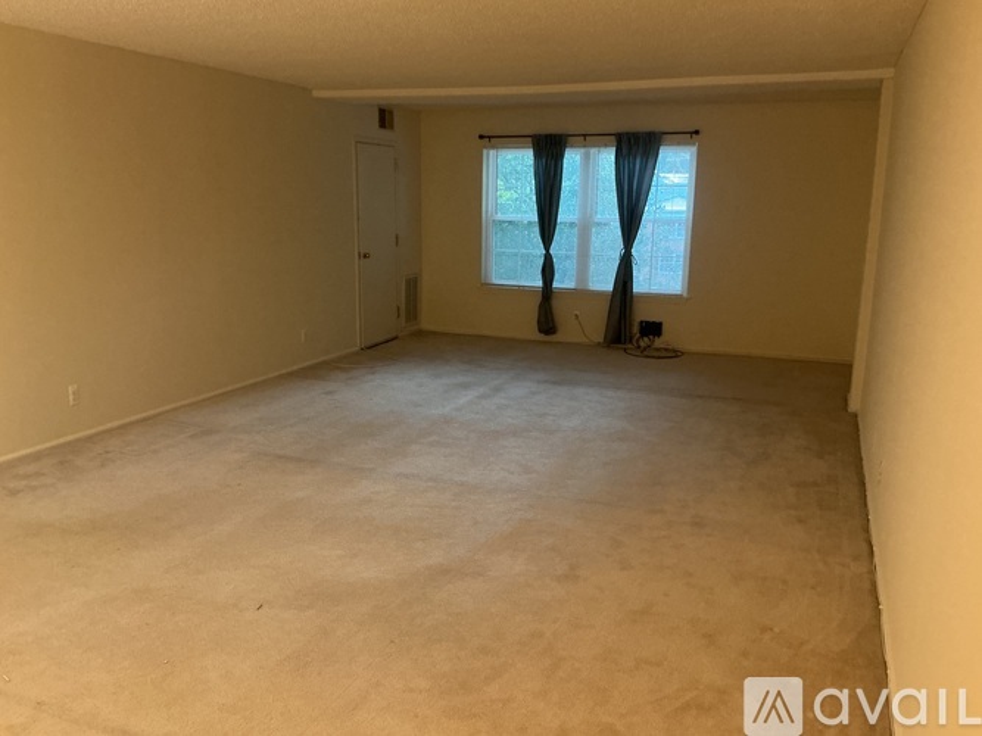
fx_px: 823
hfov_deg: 61.7
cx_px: 491
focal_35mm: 29
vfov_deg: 48.2
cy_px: 368
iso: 200
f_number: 1.8
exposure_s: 1/33
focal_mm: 3
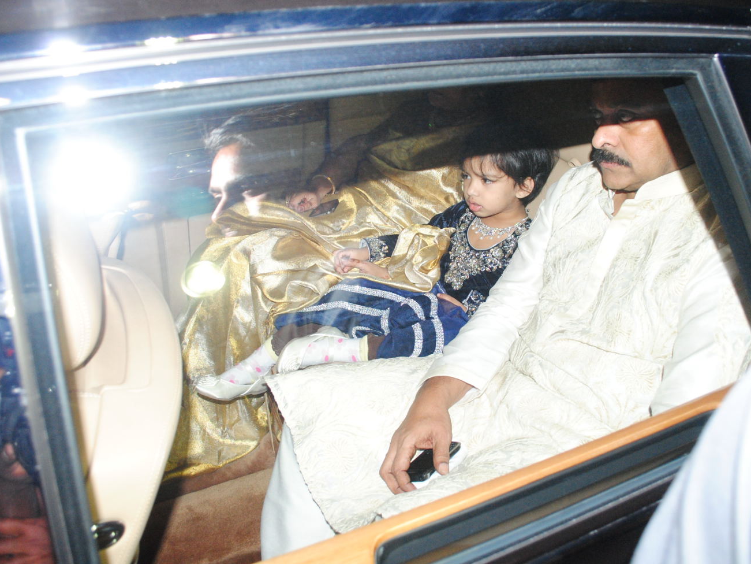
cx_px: 403
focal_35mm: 32
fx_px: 694
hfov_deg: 56.8
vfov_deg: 44.1
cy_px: 259
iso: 800
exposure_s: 1/60
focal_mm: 18
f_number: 5
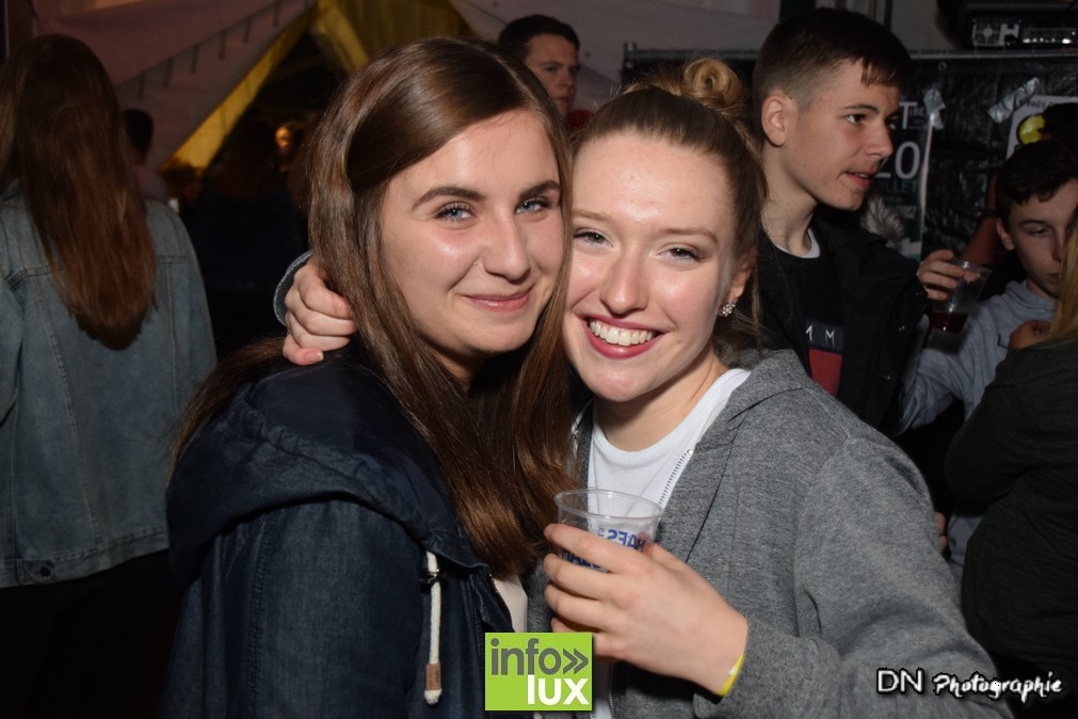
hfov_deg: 42.3
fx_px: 1392
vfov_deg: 28.9
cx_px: 539
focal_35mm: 46
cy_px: 360
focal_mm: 31
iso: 1600
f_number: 4.2
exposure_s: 1/60
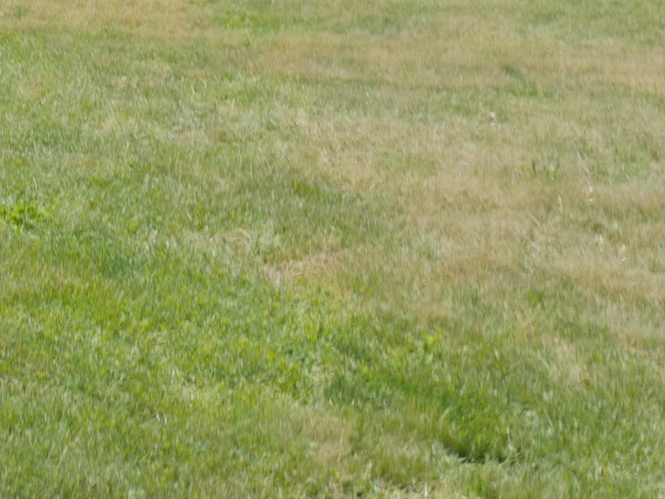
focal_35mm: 84
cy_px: -184
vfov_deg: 16.4
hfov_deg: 20.7
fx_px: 1614
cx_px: -256
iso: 200
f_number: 16
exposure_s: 1/60
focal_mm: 15
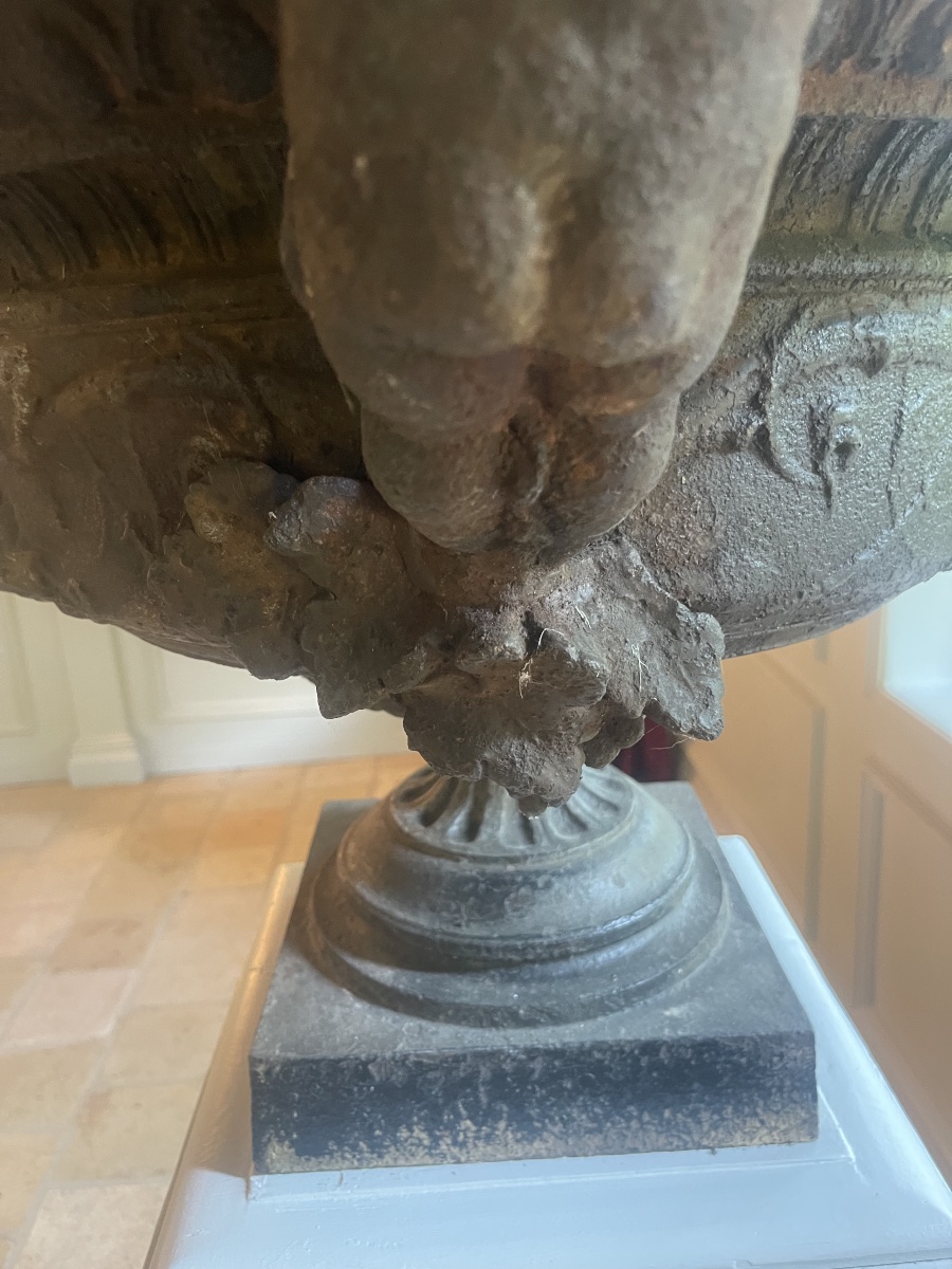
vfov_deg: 69.4
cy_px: 634
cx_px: 476
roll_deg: +2.8
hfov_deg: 54.9
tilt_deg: -17.8
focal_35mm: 25
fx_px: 917
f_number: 1.6
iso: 500
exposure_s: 1/50
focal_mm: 5.1
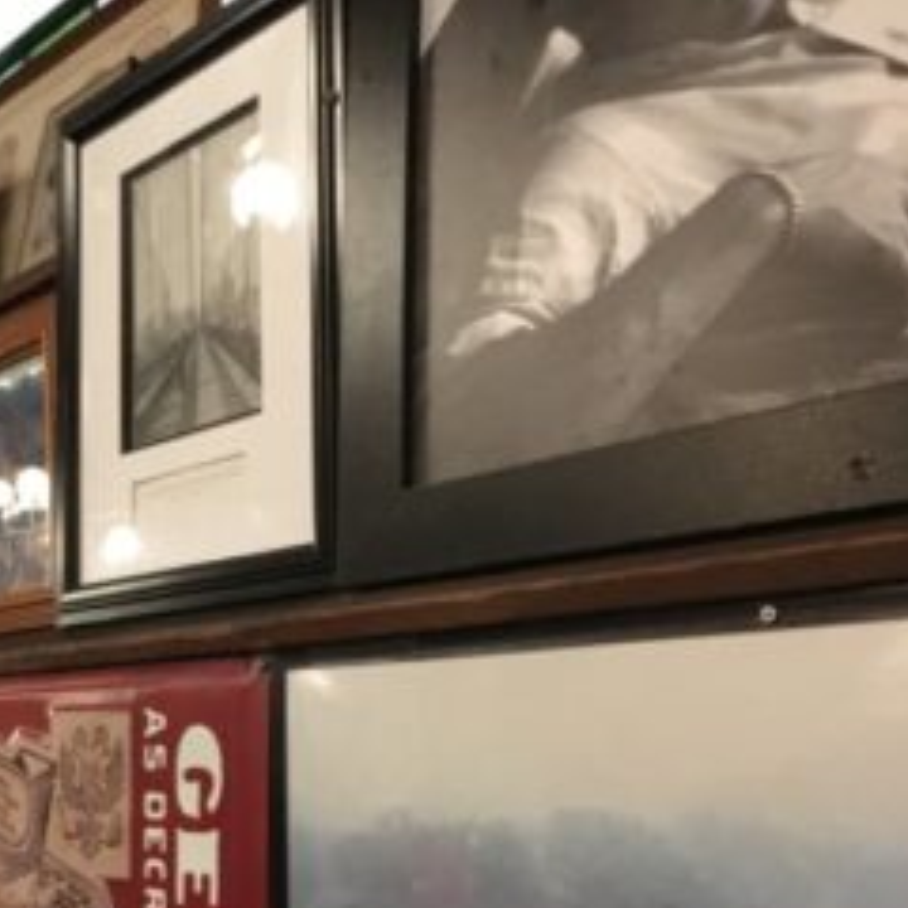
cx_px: 144
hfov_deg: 34.0
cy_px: 636
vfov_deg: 34.9
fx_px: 1424
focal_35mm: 48
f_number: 2.2
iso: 800
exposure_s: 1/15
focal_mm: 4.15
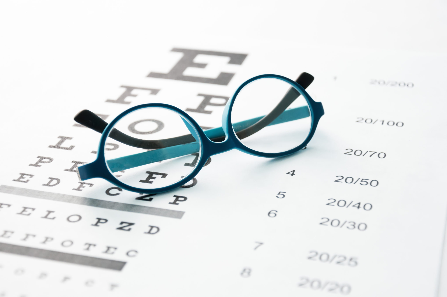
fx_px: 893
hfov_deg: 28.1
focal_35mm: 72
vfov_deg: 18.9
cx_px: 224
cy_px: 148
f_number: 4.8
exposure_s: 1/200
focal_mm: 48
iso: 200
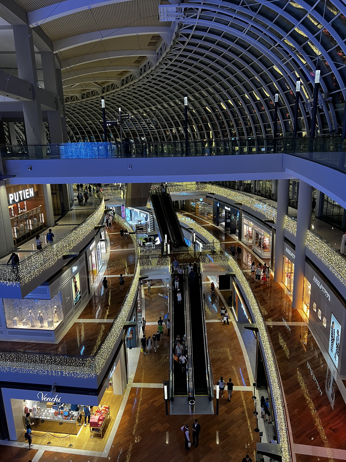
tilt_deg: -13.0
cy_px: 231
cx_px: 173
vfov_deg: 67.3
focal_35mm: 26
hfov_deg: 53.1
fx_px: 347
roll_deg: +1.2
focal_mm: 5.7
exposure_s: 1/50
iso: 80
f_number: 1.5
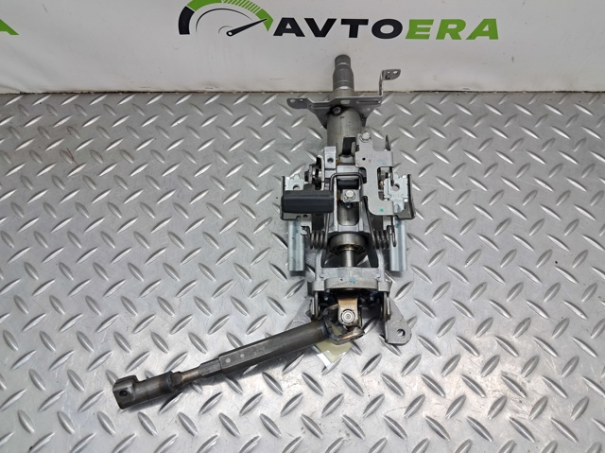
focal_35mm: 27
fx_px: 472
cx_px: 302
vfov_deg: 51.3
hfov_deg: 65.4
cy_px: 226
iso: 64
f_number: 1.8
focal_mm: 4
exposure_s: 1/50
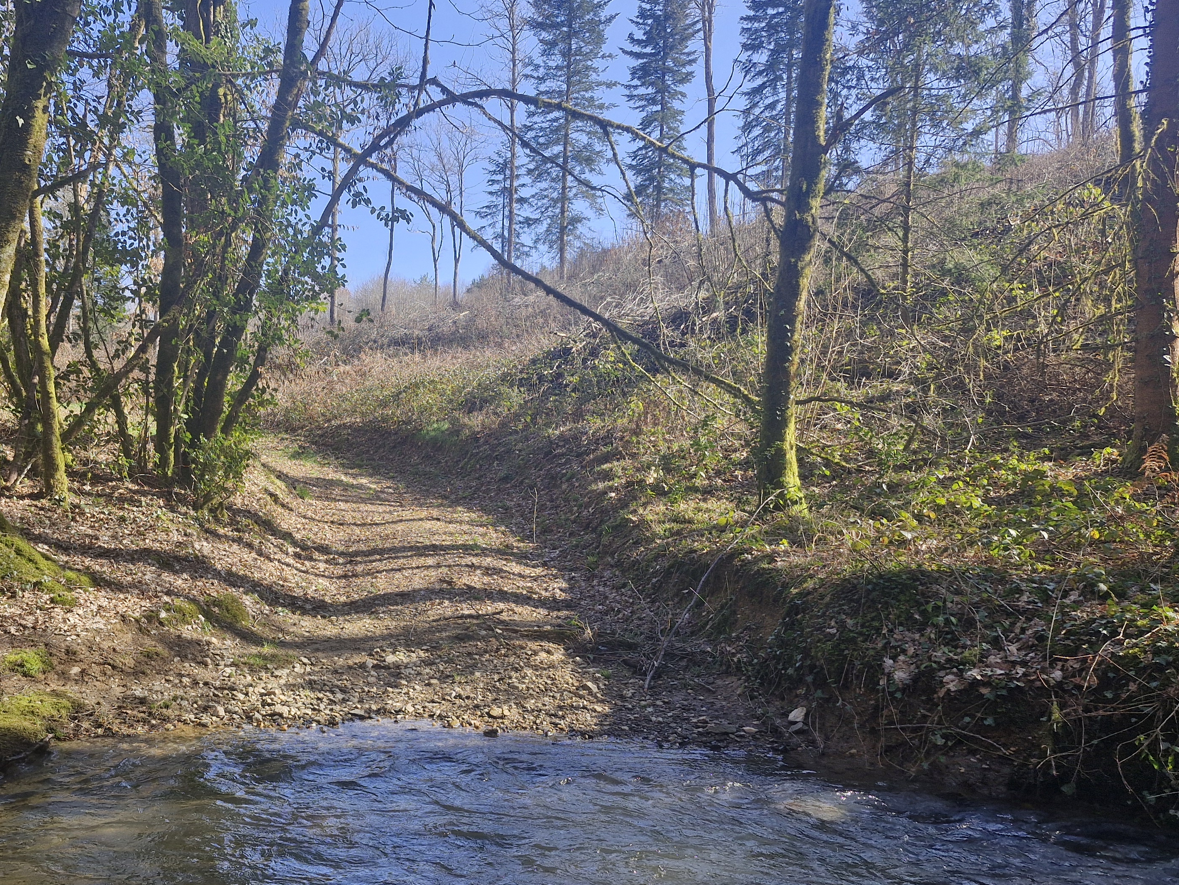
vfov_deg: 42.6
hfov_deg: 54.5
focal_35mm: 33
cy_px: 564
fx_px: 1124
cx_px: 419
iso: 50
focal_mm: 5.54
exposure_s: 1/443
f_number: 1.8
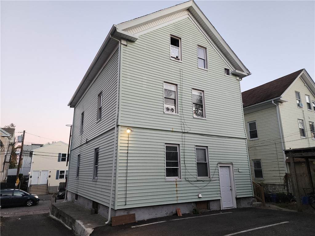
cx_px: 158
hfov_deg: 73.9
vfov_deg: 58.9
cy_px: 118
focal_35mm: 23
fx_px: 209
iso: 200
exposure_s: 1/120
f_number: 1.8
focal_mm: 6.4
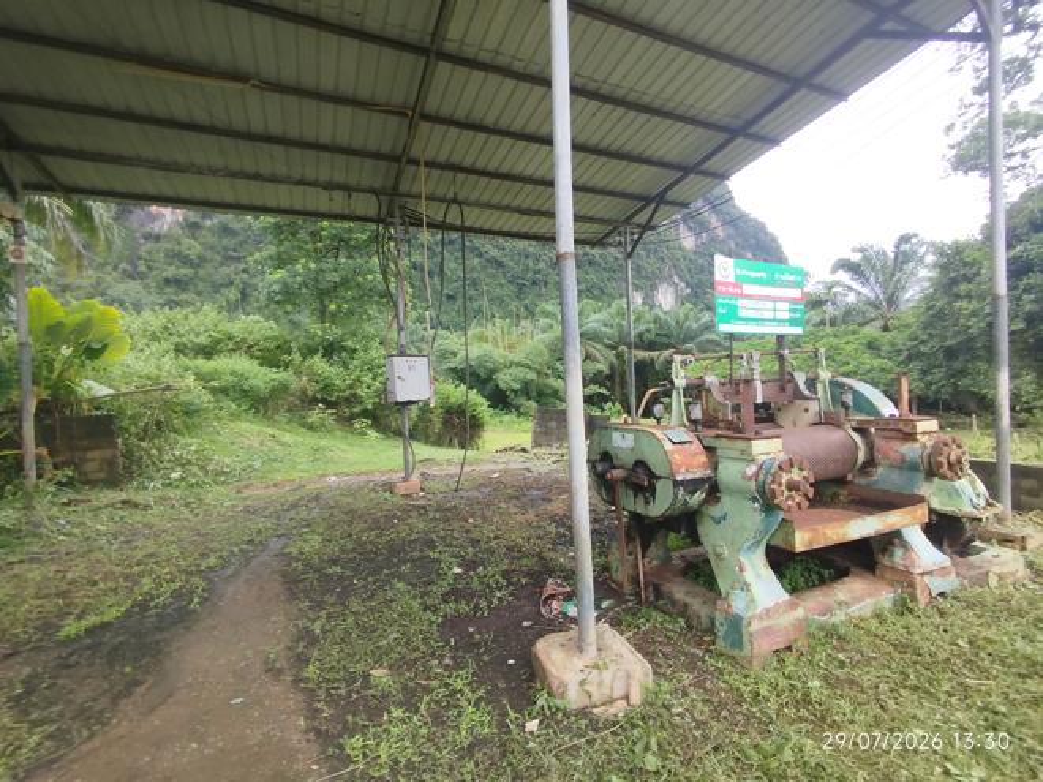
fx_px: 452
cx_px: 522
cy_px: 391
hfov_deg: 98.2
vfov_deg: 81.7
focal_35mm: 15
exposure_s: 1/268
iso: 50
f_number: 2.2
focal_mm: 1.65
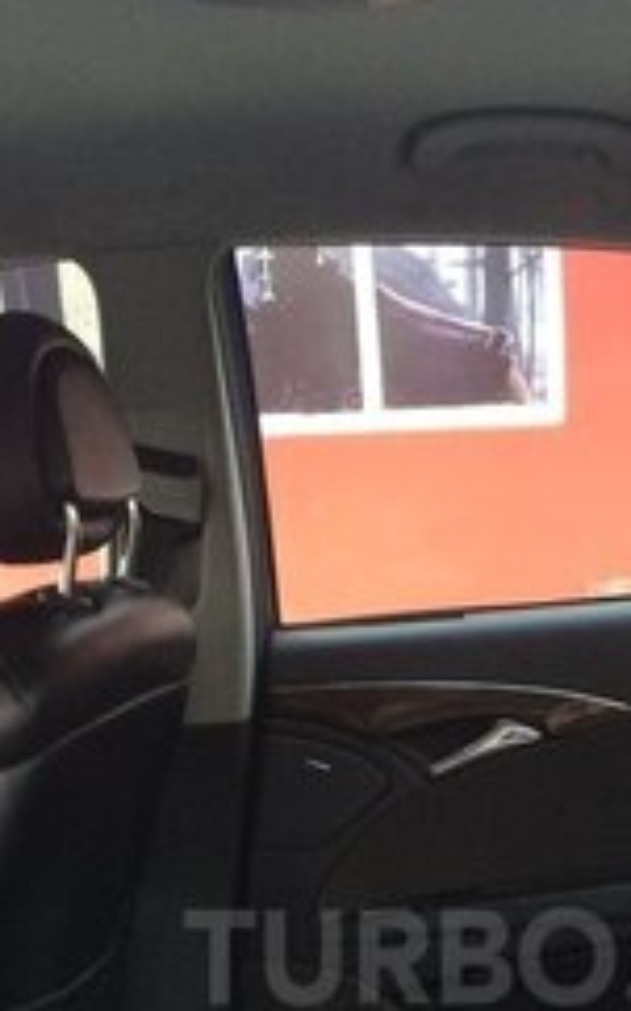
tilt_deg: -18.3
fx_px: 1736
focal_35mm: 63
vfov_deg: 30.7
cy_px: 957
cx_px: 506
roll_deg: +2.5
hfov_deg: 20.4
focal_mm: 4.15
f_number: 2.2
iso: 80
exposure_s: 1/33
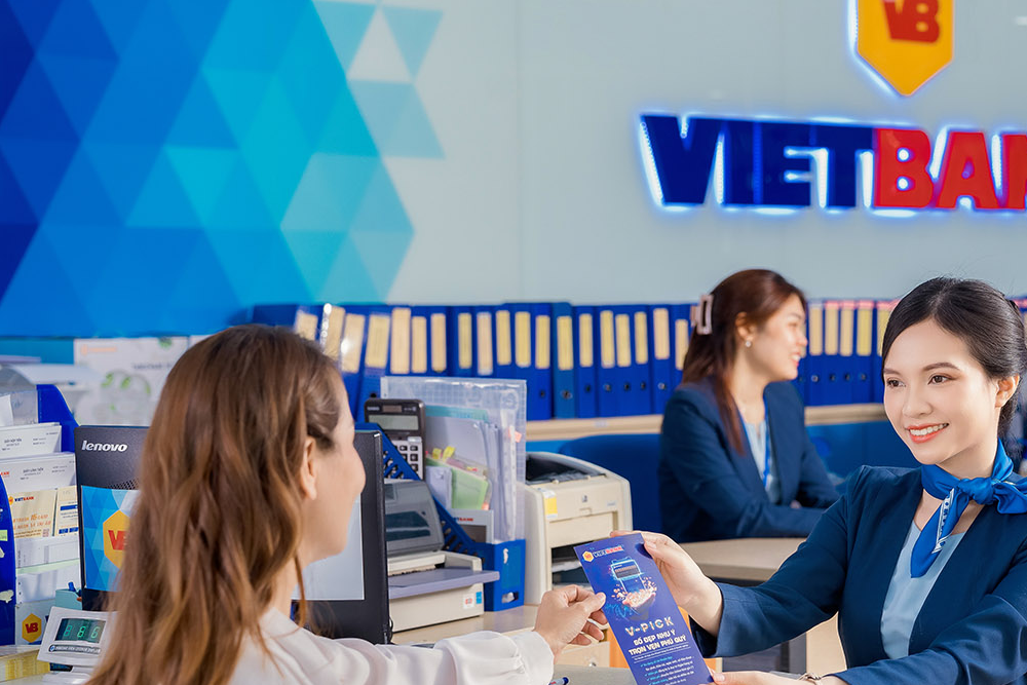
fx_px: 2996
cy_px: 373
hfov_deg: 19.4
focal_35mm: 105
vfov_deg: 13.0
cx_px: 679
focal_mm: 70
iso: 500
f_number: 4.5
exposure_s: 1/160
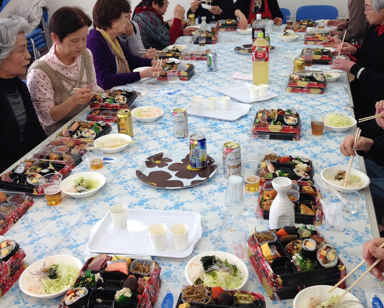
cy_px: 82
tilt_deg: -14.0
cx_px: 192
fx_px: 500
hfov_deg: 42.0
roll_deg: +2.1
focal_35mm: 44
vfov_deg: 33.5
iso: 50
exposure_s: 1/120
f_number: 2.4
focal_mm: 4.12
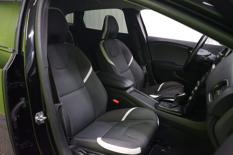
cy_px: 78
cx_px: 116
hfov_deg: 65.5
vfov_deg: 46.4
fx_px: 181
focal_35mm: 28
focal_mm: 28
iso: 6400
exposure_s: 1/100
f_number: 3.5
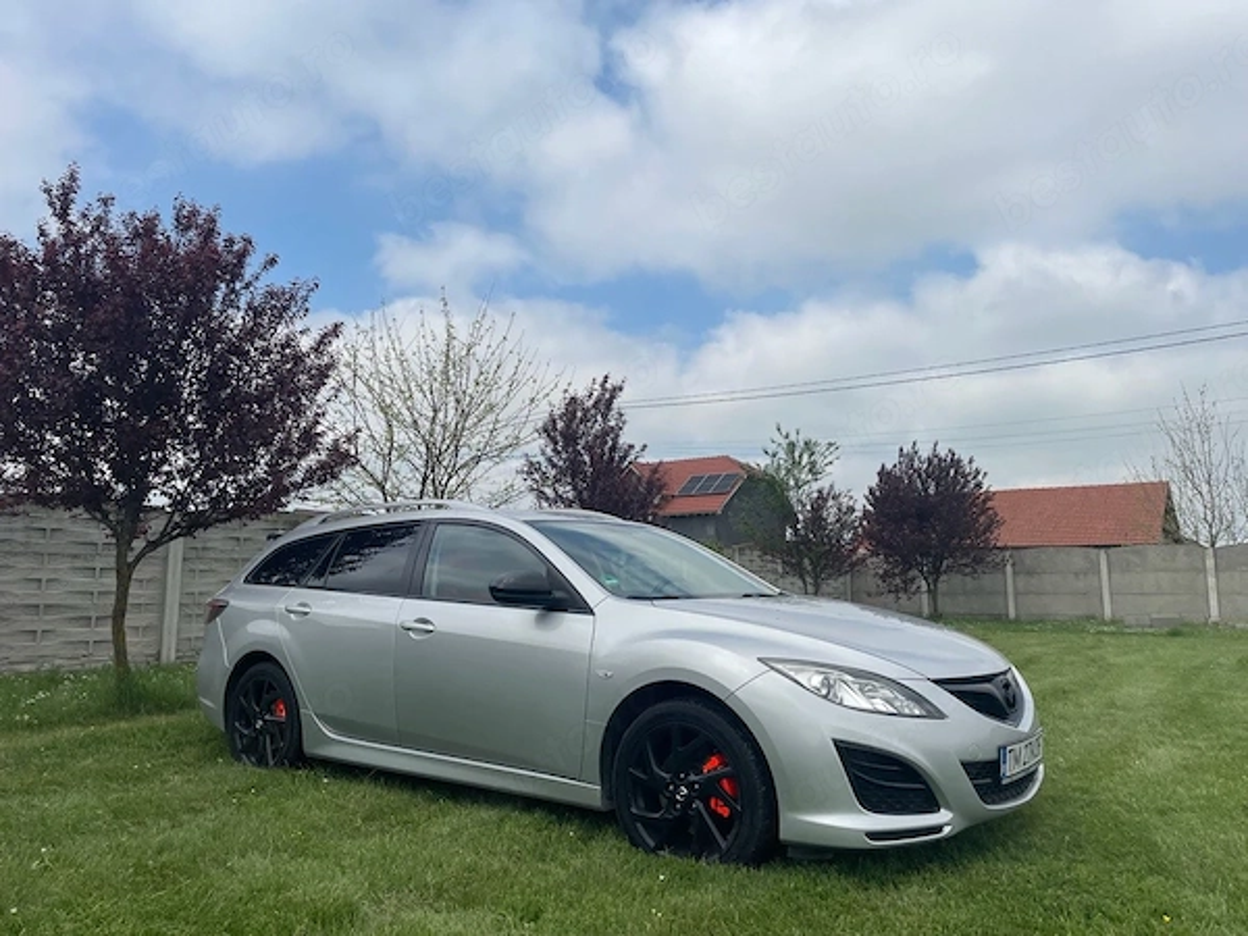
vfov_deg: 53.1
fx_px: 937
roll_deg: -0.9
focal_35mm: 26
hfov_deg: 67.3
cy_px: 468
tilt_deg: +7.7
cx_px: 624
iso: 32
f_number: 1.6
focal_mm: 4.2
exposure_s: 1/5291
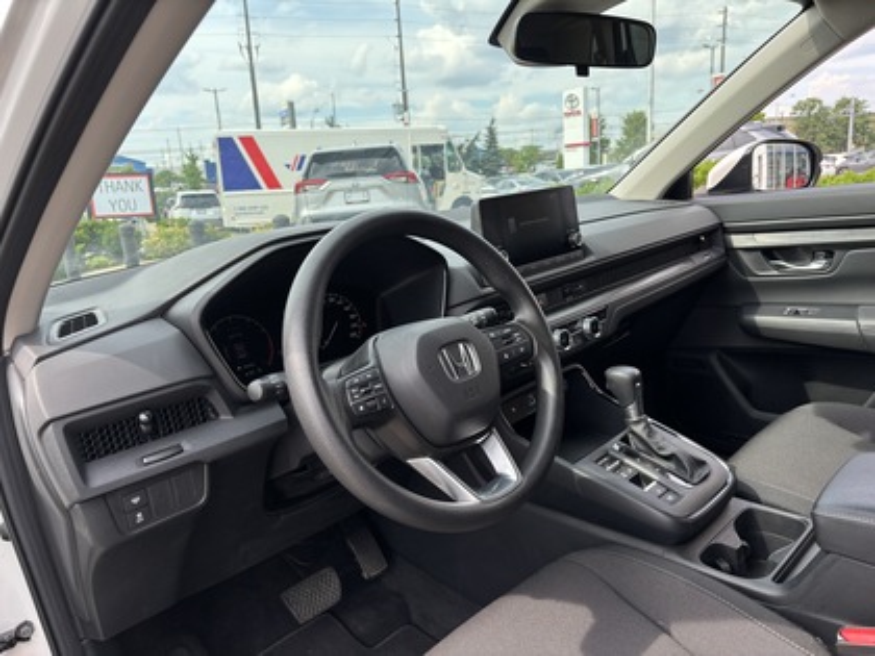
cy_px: 328
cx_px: 438
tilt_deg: -13.7
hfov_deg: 67.3
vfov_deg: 53.1
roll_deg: +2.8
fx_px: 657
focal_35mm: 26
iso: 50
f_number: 1.6
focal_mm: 5.96
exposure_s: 1/618
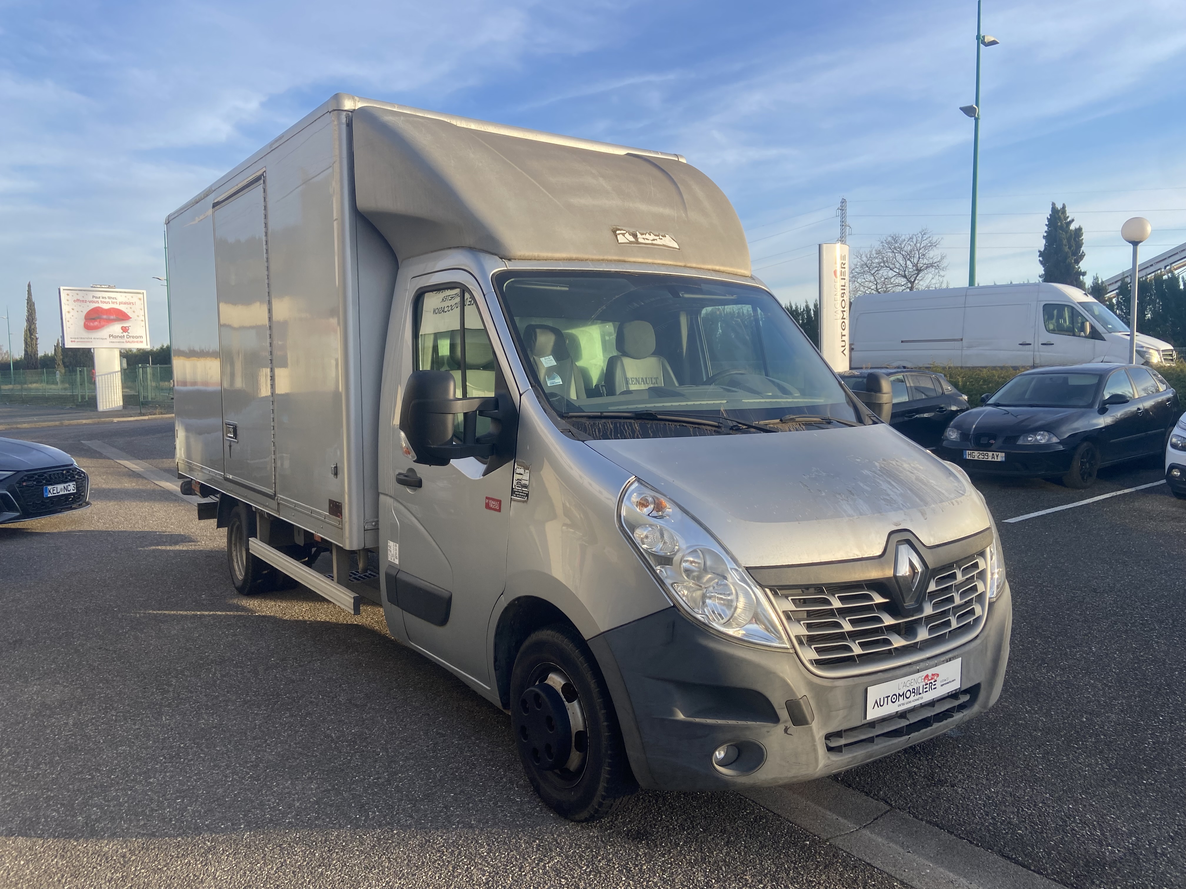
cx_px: 593
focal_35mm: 26
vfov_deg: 53.1
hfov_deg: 67.3
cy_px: 444
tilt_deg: -5.5
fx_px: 891
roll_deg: +0.7
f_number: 1.8
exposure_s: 1/864
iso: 32
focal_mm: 4.25
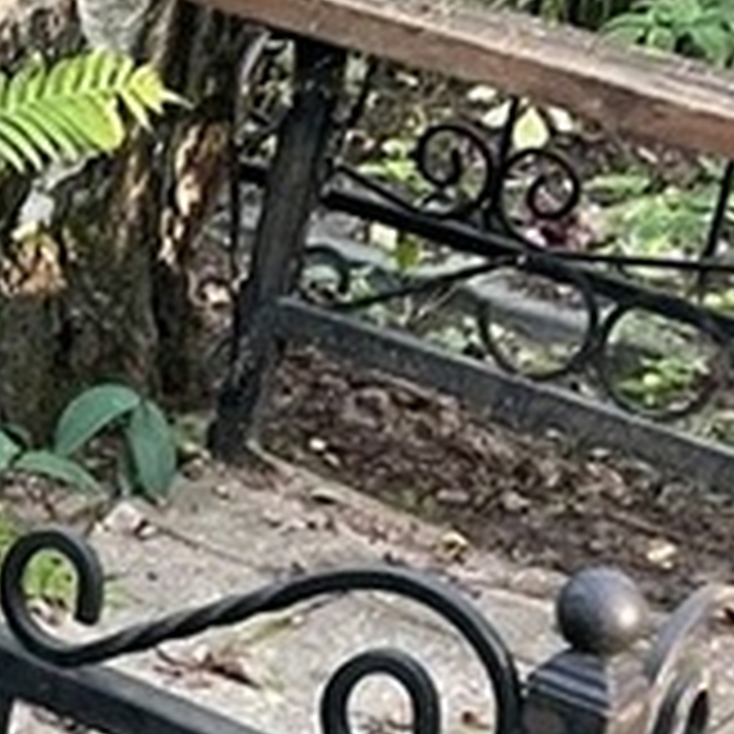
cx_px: -432
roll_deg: -5.4
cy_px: 482
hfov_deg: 11.5
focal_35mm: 144
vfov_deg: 12.1
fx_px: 3455
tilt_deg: -15.3
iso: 160
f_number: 1.6
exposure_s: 1/60
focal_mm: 4.2
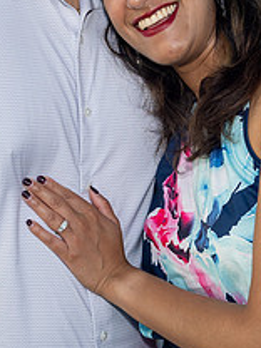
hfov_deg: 11.3
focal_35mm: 131
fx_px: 1317
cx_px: 193
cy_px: 25
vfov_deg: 14.9
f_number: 5
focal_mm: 28
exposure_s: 1/250
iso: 180
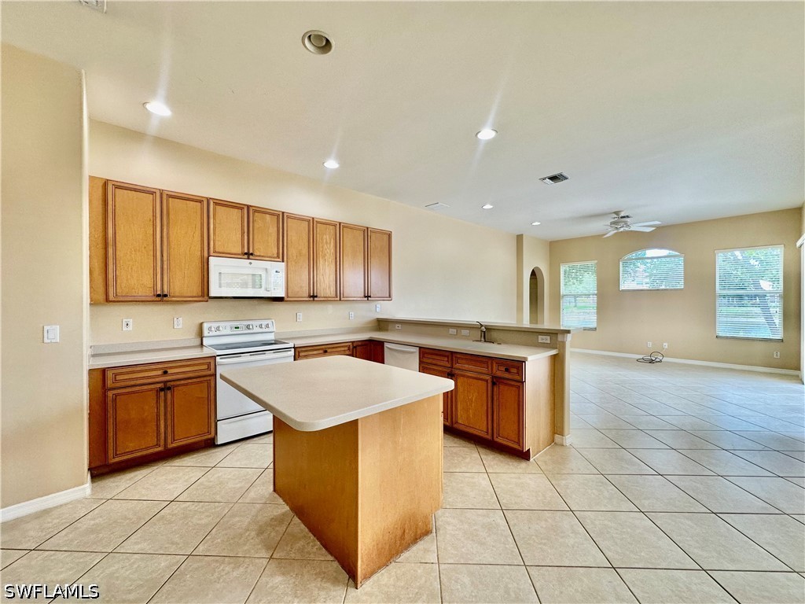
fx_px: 326
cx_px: 402
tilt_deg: -1.0
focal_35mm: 14
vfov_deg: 85.7
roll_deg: +0.2
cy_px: 302
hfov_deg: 102.1
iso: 100
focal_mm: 2.22
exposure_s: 1/120
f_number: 2.2
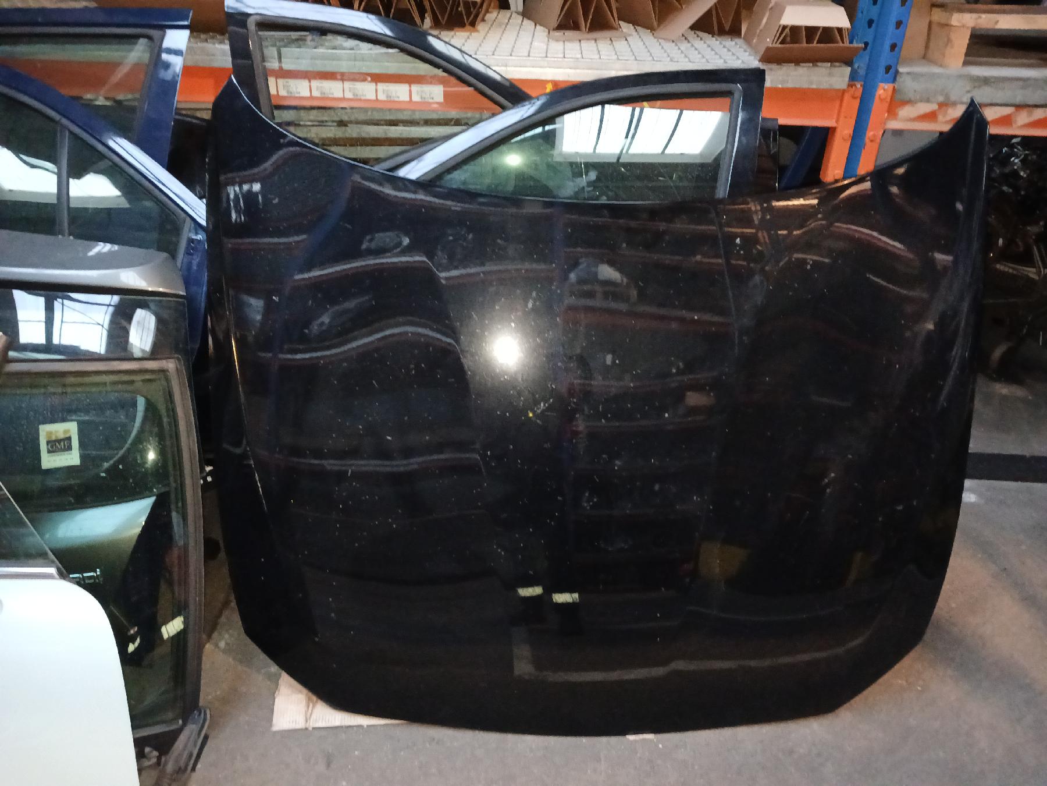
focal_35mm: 27
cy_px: 393
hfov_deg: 65.3
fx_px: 817
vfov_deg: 51.4
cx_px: 524
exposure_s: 1/20
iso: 800
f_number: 1.8
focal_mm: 3.98
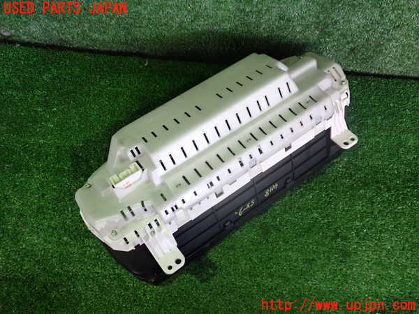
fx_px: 363
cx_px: 210
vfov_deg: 46.8
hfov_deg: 60.0
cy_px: 157
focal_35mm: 30
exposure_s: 1/30
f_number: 2.3
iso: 500
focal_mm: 5.4
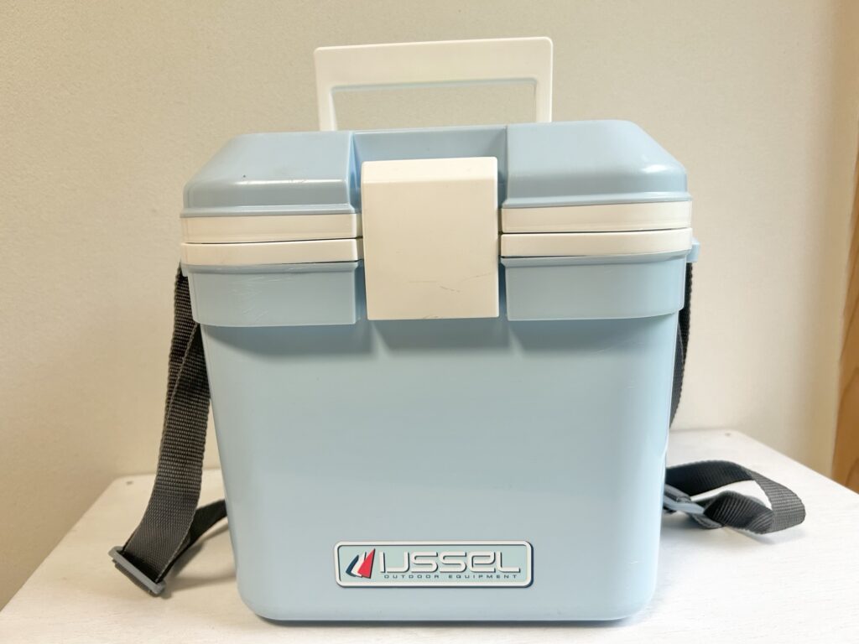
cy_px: 322
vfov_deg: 53.1
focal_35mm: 26
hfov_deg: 67.3
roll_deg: +1.8
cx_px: 430
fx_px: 645
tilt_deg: -8.9
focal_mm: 5.7
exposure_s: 1/60
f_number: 1.5
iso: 160
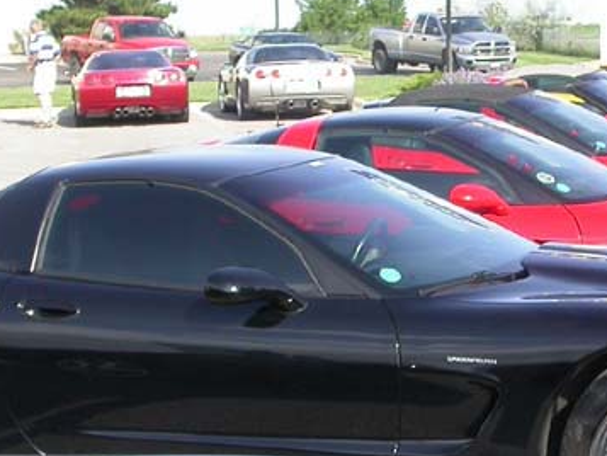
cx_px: 388
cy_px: 354
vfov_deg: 13.5
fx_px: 1912
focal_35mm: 109
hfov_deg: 18.0
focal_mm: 7.85
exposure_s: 1/1000
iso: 100
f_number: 2.6
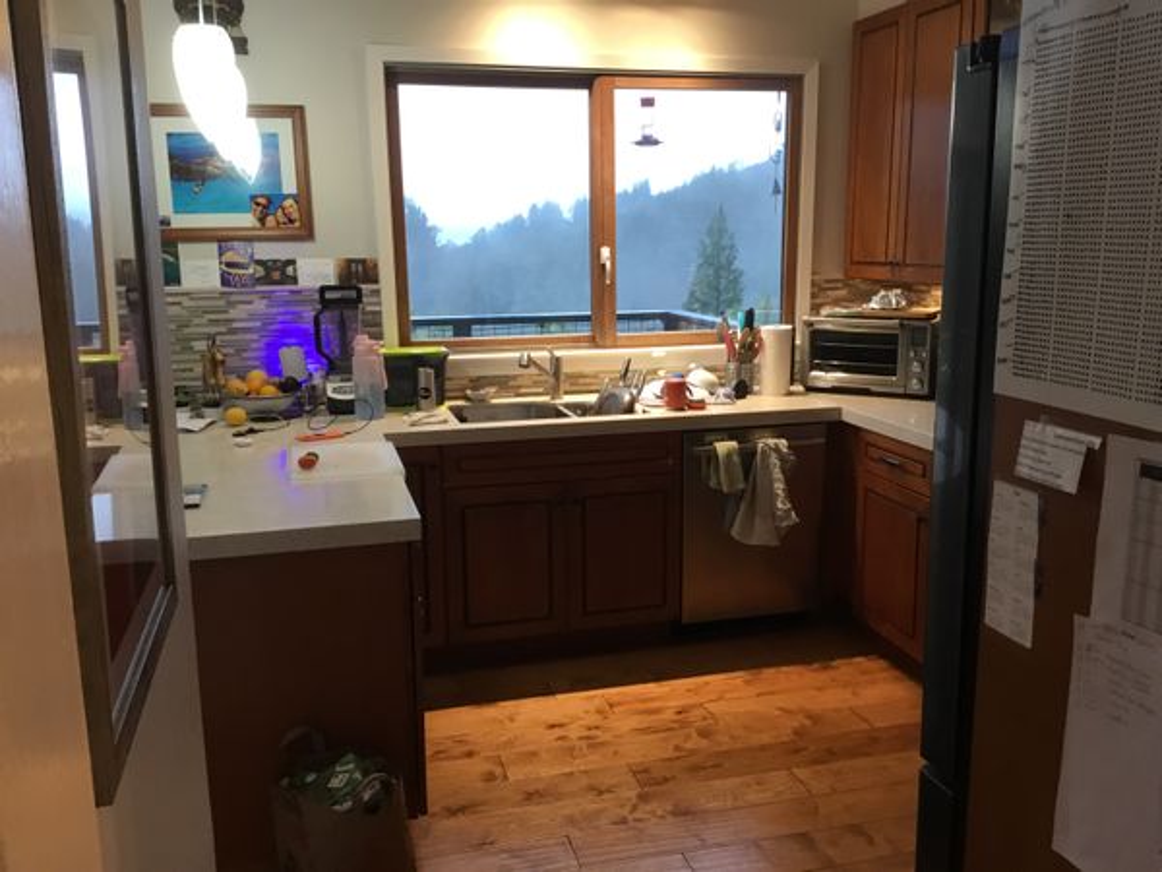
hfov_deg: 58.4
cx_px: 581
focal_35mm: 31
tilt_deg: -12.5
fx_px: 1041
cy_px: 436
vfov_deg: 45.4
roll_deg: +1.0
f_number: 2.4
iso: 64
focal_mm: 3.3
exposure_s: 1/30
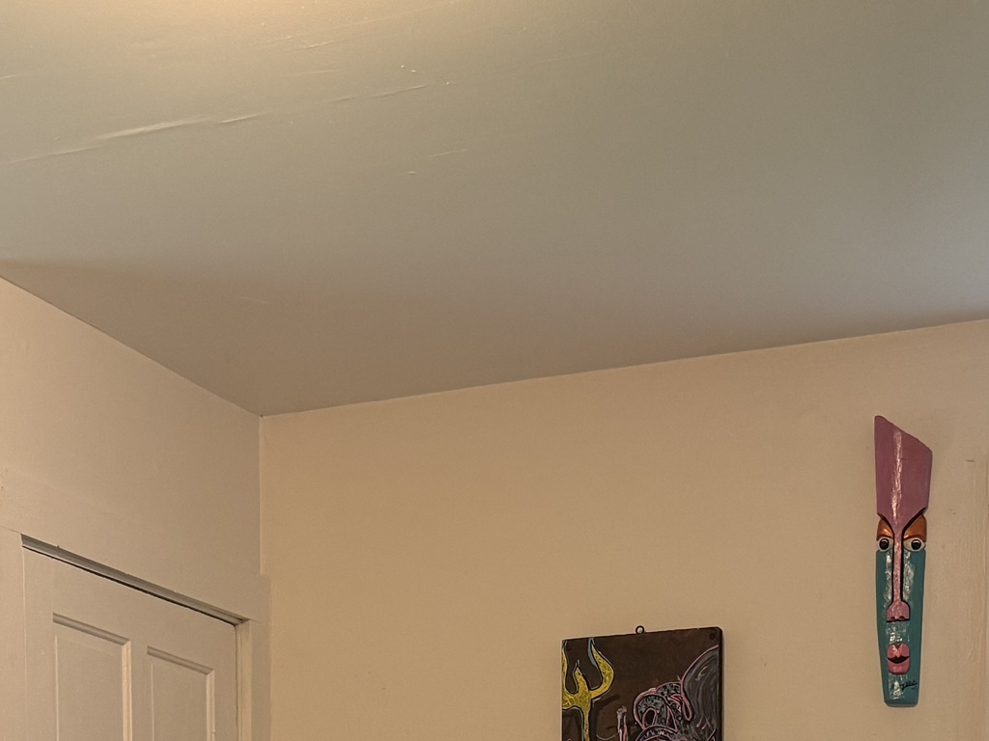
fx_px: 2057
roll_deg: +0.2
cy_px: 1073
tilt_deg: -1.9
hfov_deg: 27.0
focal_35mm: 72
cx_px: 386
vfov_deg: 18.4
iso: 200
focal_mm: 6.76
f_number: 1.78
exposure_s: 1/60
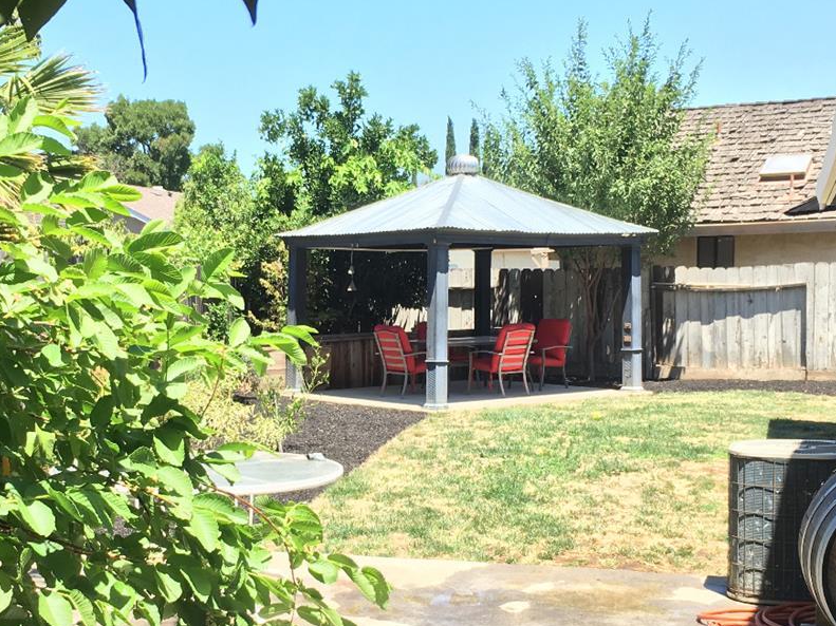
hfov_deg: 34.8
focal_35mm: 55
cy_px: 405
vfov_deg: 26.4
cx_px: 334
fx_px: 1328
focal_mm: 4.15
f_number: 2.2
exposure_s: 1/447
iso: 25
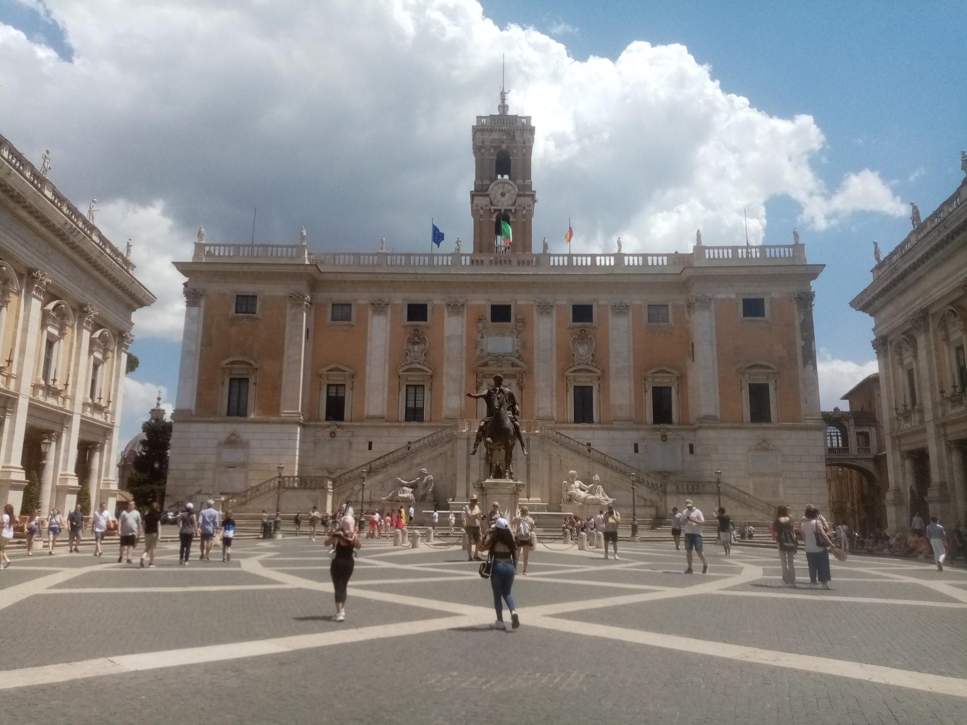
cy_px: 362
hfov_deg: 67.3
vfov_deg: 53.1
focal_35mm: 26
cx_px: 484
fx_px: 726
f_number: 1.8
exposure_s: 1/2151
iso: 107
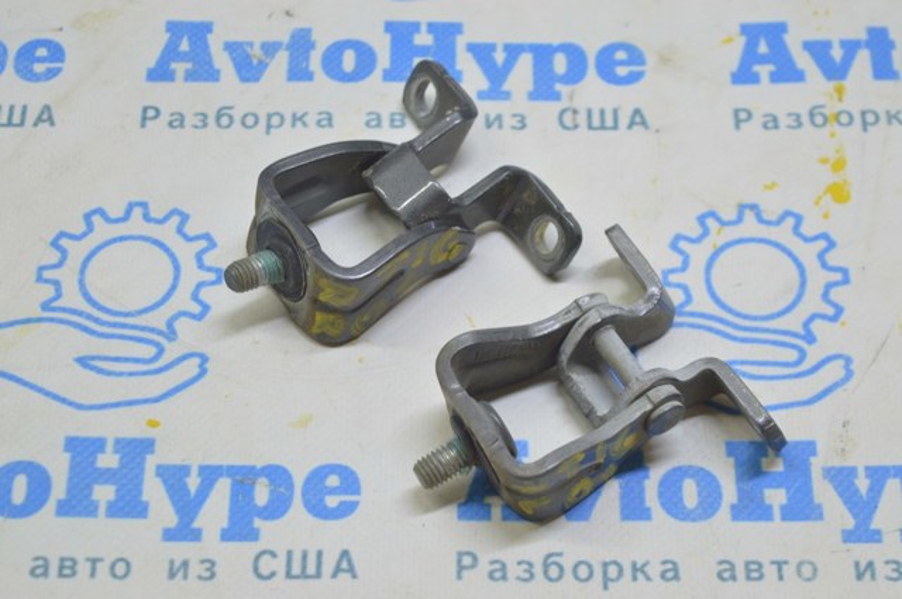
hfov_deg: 24.6
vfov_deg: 16.5
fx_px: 2064
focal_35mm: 82
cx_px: 451
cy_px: 300
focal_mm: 55
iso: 400
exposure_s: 1/20
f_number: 5.6
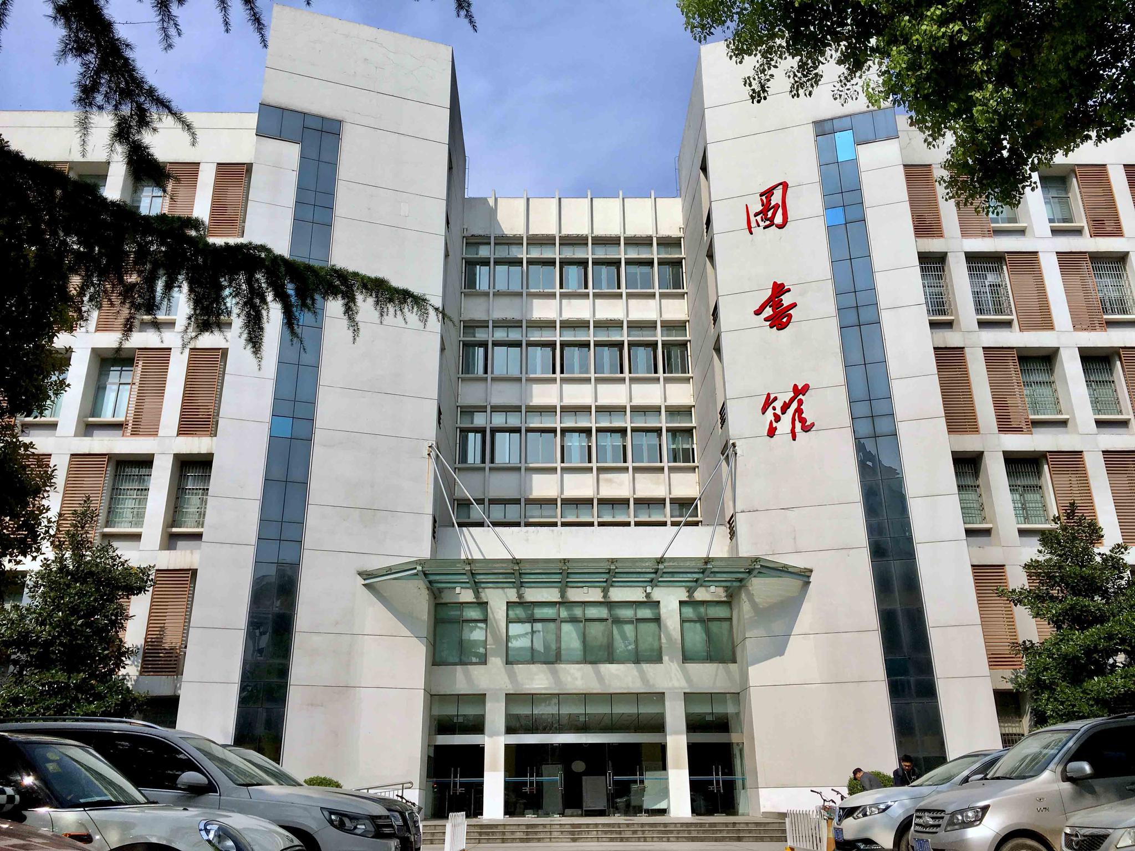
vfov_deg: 48.2
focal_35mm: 29
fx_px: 951
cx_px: 568
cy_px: 426
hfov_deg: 61.7
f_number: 2.2
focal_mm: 4.15
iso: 25
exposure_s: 1/2331
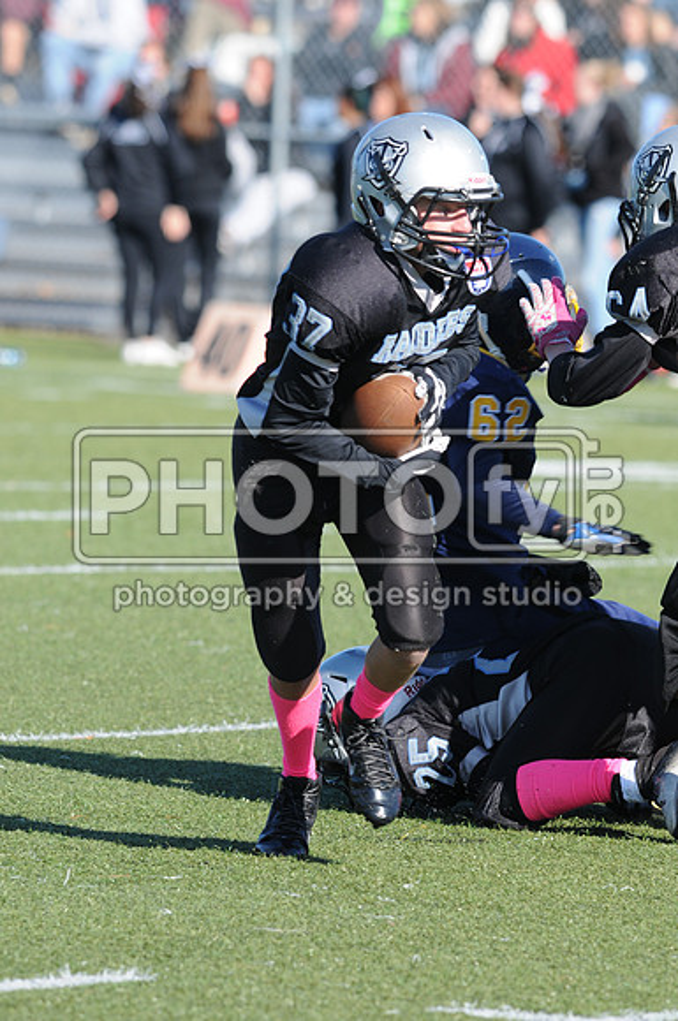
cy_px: 510
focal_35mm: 450
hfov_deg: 3.0
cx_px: 339
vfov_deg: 4.6
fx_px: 12750
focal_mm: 300
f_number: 6.3
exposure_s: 1/500
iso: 200
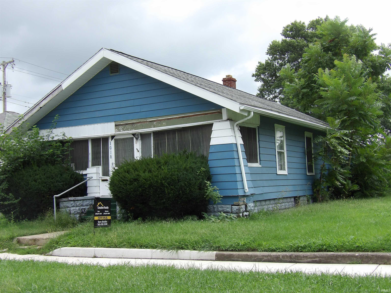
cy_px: 146
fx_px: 520
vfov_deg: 31.5
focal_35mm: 46
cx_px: 196
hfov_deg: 41.2
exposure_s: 1/246
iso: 100
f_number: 3.8
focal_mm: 8.2
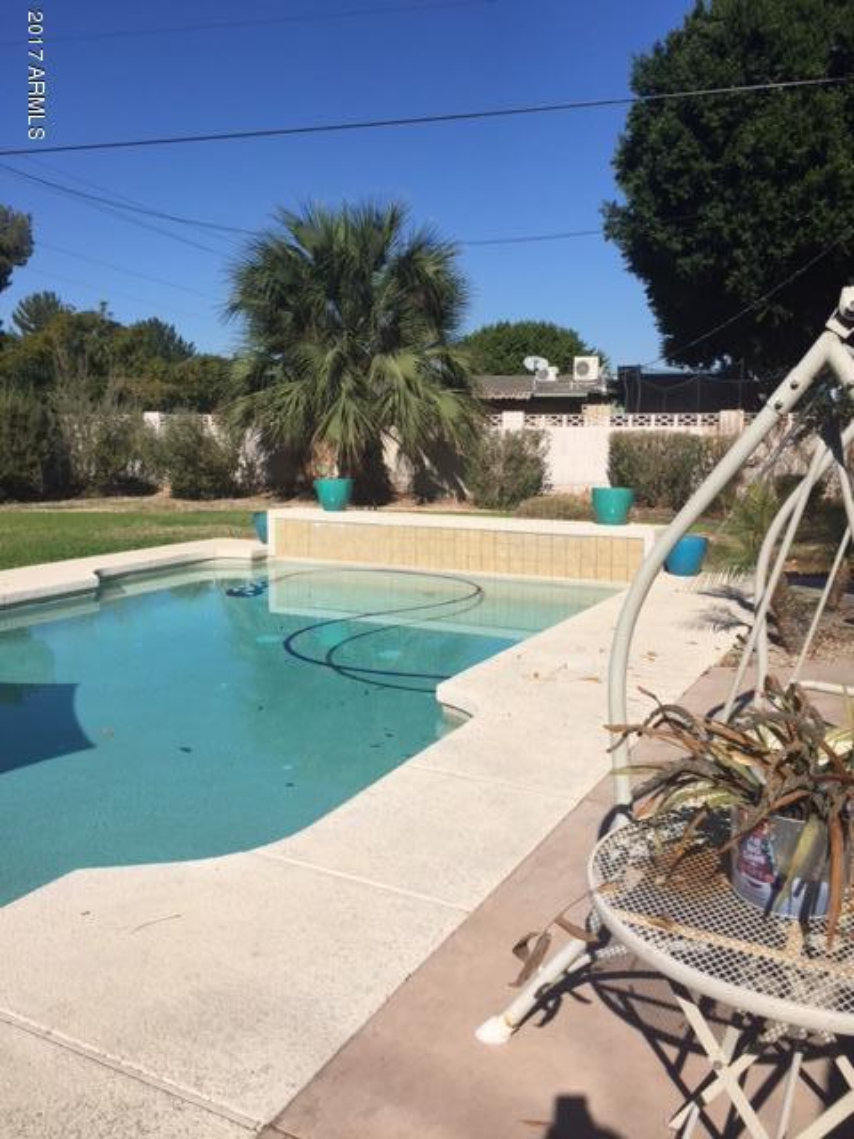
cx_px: 427
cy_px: 570
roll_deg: -0.8
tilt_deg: -7.6
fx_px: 954
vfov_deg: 61.7
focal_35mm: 29
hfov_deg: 48.2
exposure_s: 1/3597
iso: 32
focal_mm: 4.15
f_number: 2.2
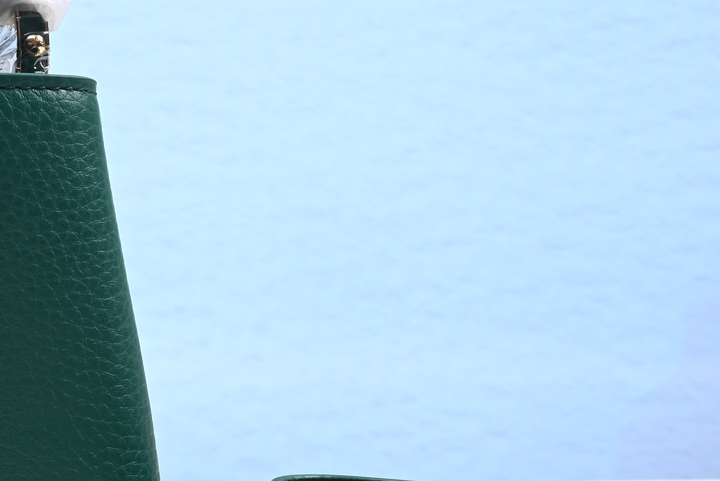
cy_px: 110
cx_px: -151
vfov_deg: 10.3
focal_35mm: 133
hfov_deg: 14.9
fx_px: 2661
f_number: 16
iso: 100
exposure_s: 1/2
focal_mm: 39
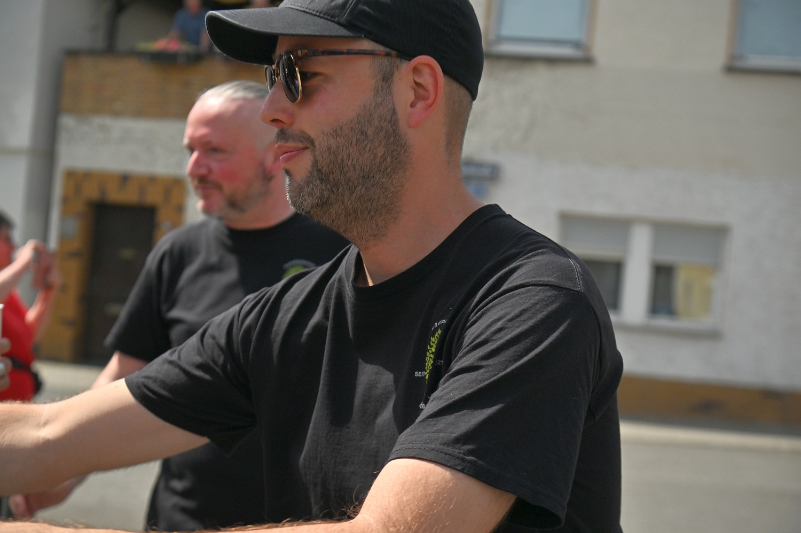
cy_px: 266
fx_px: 1067
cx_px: 400
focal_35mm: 48
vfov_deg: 28.0
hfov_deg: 41.1
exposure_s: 1/5000
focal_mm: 48
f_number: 5.6
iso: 320
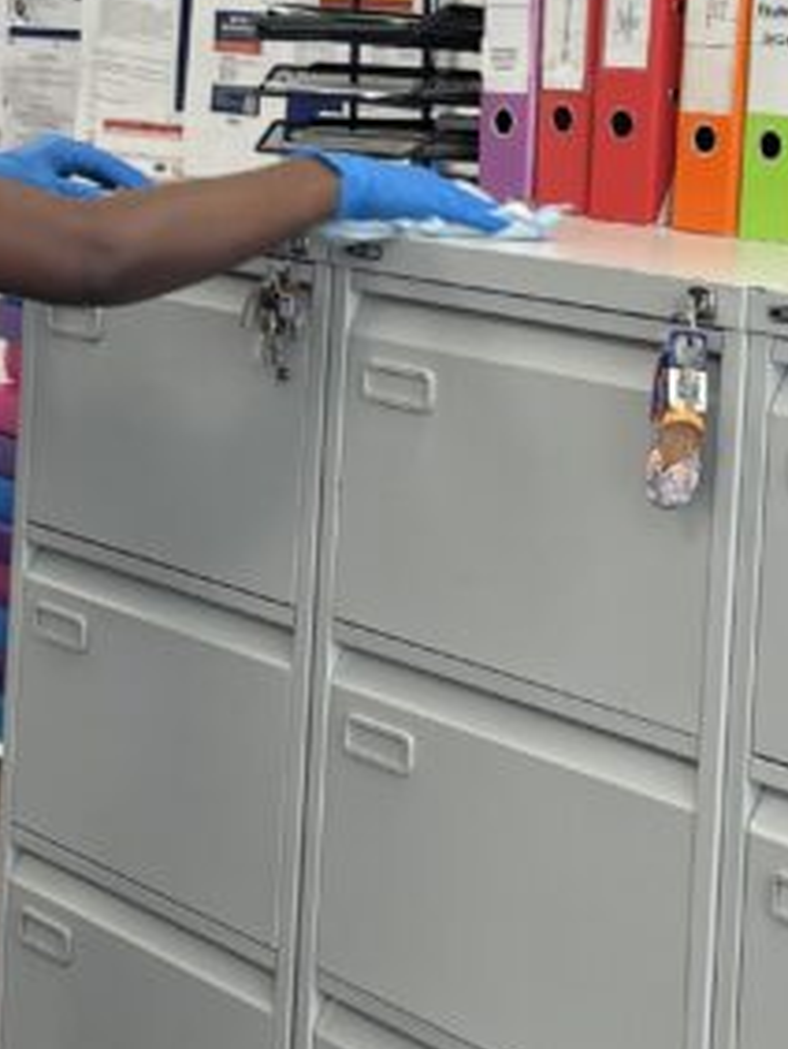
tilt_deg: -0.8
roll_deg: -3.5
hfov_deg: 17.0
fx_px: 2637
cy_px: 238
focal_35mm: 87
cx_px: 379
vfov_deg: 22.2
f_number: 1.78
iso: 100
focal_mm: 6.76
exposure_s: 1/100
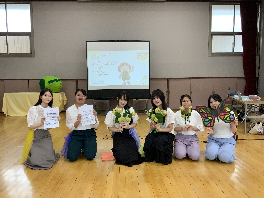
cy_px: 99
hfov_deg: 61.7
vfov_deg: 48.2
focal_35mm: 29
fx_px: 221
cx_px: 132
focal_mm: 3
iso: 64
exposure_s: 1/60
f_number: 1.8
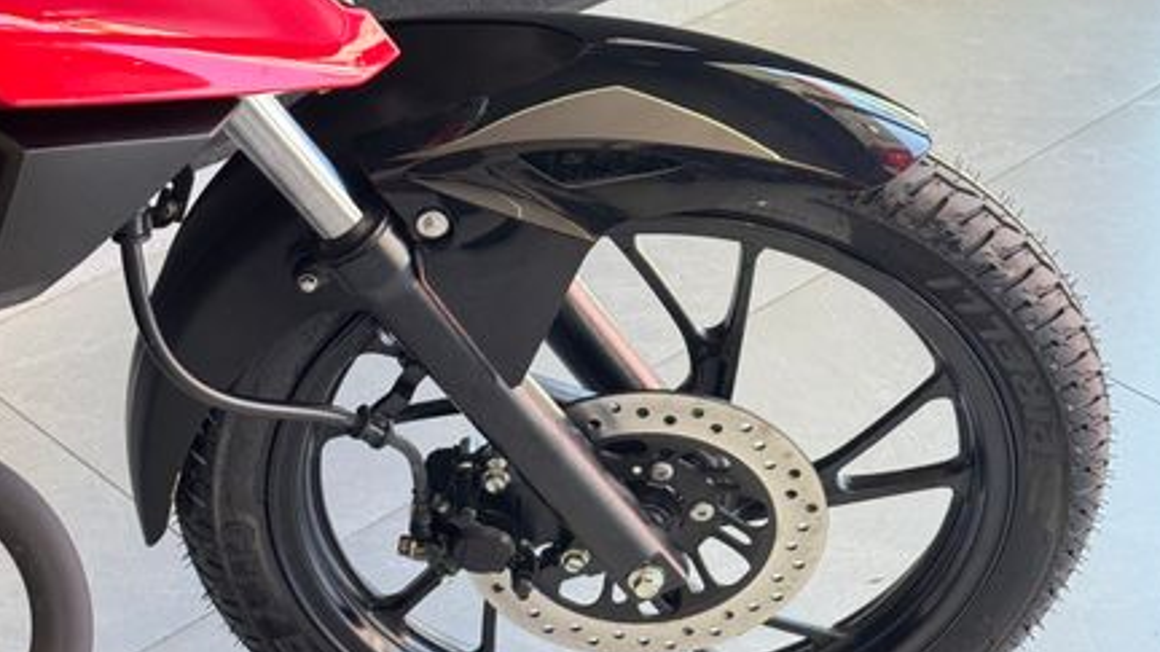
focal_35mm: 57
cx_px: 626
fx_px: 1753
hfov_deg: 36.6
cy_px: 381
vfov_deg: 21.1
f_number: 1.78
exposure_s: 1/120
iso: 125
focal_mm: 6.76
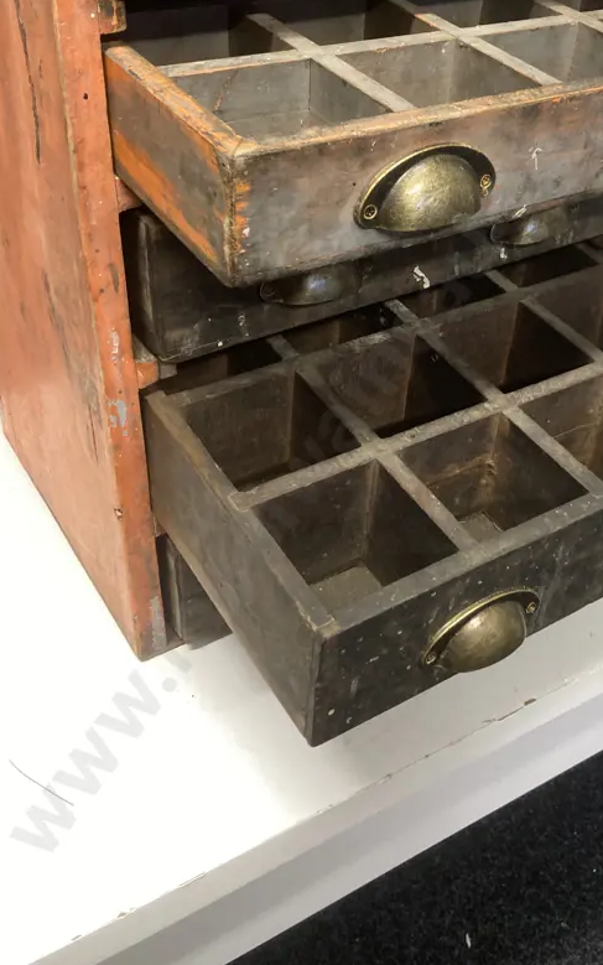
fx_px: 1025
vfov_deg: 49.7
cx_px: 405
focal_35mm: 39
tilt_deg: -28.1
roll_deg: -3.8
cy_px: 343
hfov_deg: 32.5
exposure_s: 1/50
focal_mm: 3.99
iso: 125
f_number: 1.8
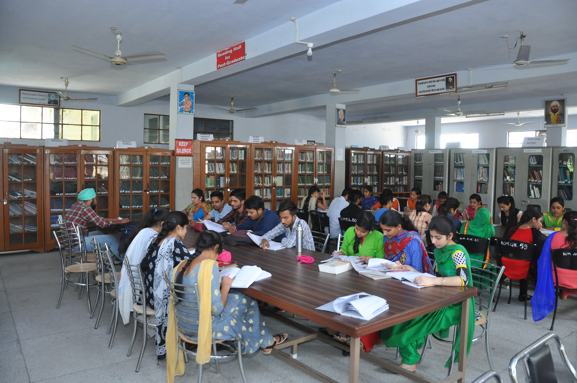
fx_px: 432
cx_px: 288
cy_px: 192
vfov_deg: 47.8
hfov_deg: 67.4
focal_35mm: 27
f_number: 3.5
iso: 1000
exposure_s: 1/60
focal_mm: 18
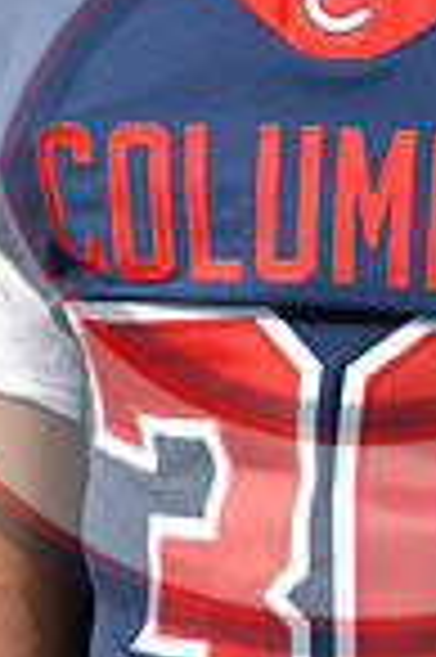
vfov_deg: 3.3
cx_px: 351
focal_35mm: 623
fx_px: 11335
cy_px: 162
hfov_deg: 2.2
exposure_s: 1/1000
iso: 500
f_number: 4.8
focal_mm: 135
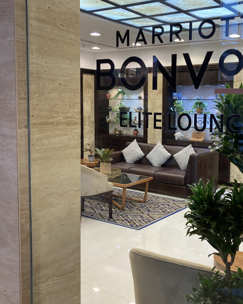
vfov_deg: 45.8
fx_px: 360
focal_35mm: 40
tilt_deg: -6.0
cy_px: 148
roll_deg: -1.5
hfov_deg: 37.1
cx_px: 153
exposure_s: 1/50
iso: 50
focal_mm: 3.99
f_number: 1.8
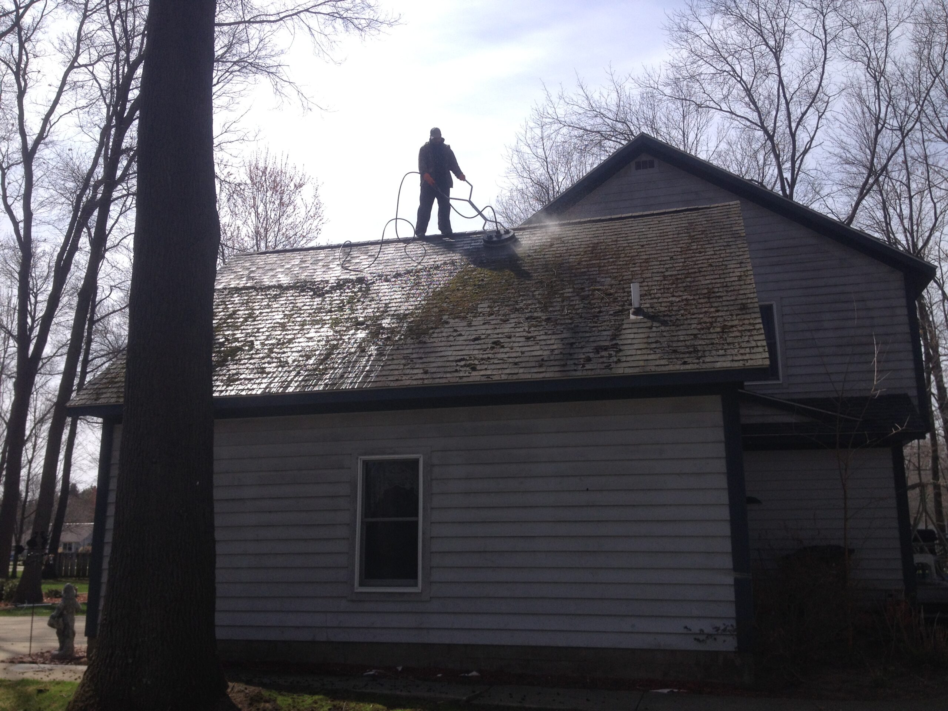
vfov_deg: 40.7
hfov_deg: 52.6
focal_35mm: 35
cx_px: 474
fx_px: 959
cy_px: 356
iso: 50
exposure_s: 1/1727
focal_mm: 4.28
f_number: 2.4
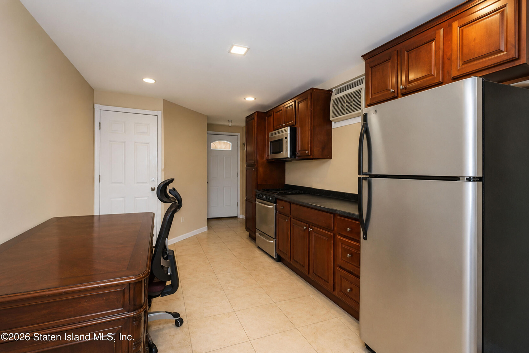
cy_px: 176
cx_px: 264
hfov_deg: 100.4
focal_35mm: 15
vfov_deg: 77.3
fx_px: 220
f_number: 8
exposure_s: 1/60
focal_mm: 10
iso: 2000
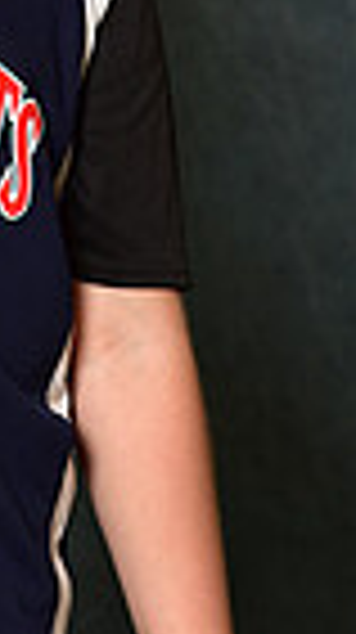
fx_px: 6548
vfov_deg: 5.5
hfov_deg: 3.1
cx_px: -155
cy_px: -292
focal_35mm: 389
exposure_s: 1/200
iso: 250
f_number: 4.5
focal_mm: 90
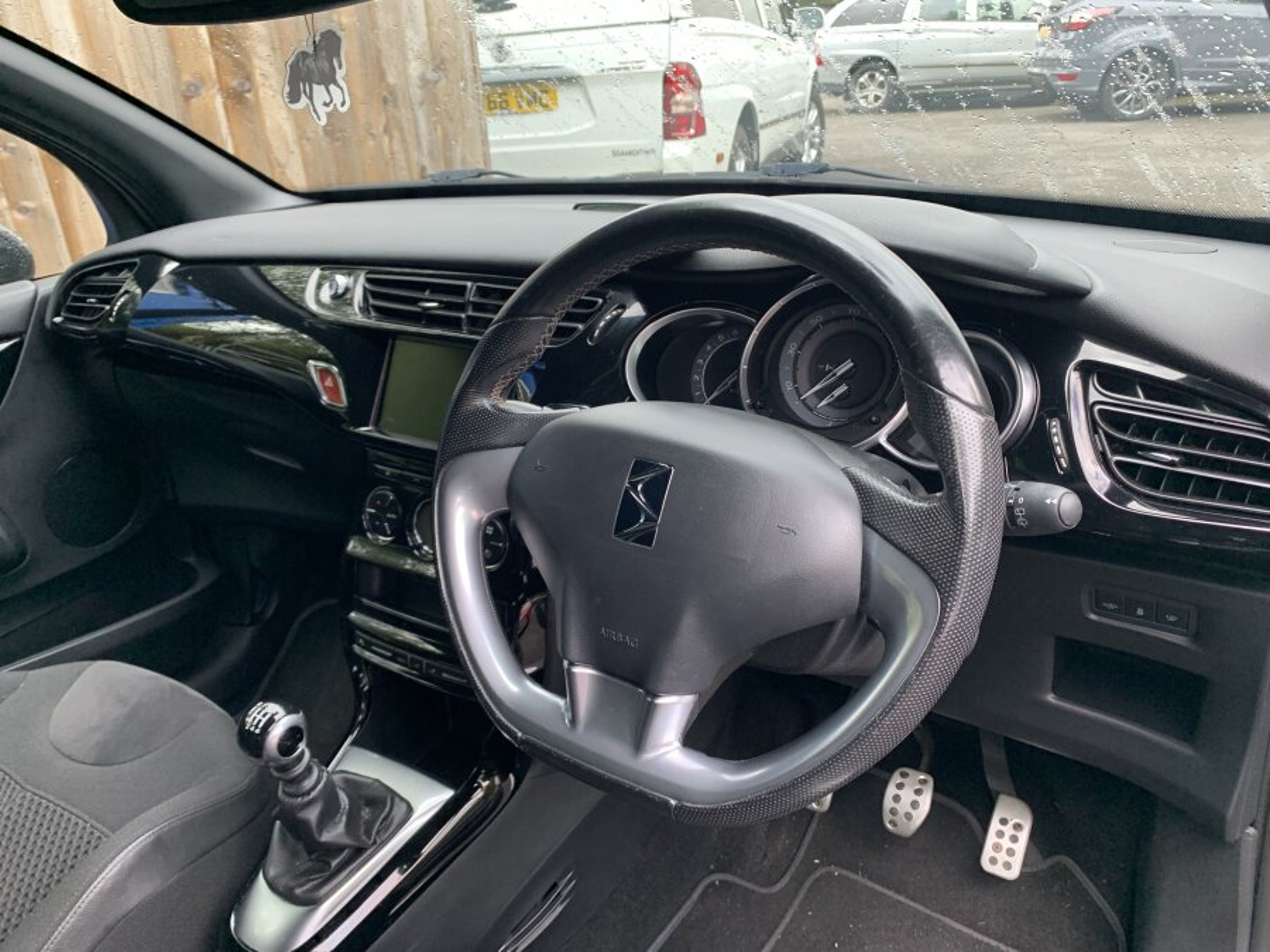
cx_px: 635
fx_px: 954
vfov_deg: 53.1
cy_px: 476
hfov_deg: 67.3
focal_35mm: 26
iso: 80
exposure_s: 1/121
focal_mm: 4.25
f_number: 1.8
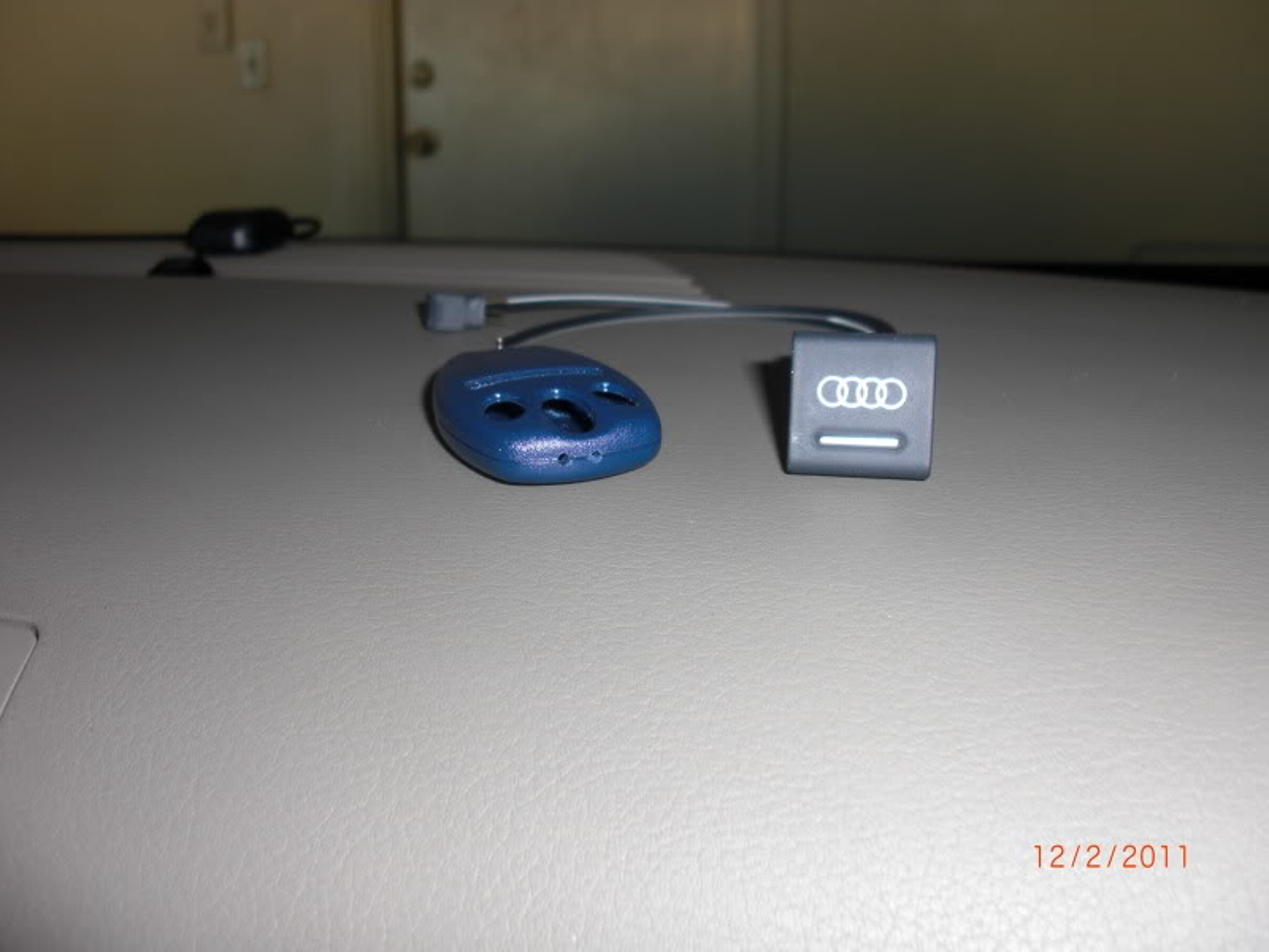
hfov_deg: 51.4
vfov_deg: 39.7
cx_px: 634
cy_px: 476
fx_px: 1320
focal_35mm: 36
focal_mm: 6.3
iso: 50
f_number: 2.8
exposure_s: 1/60
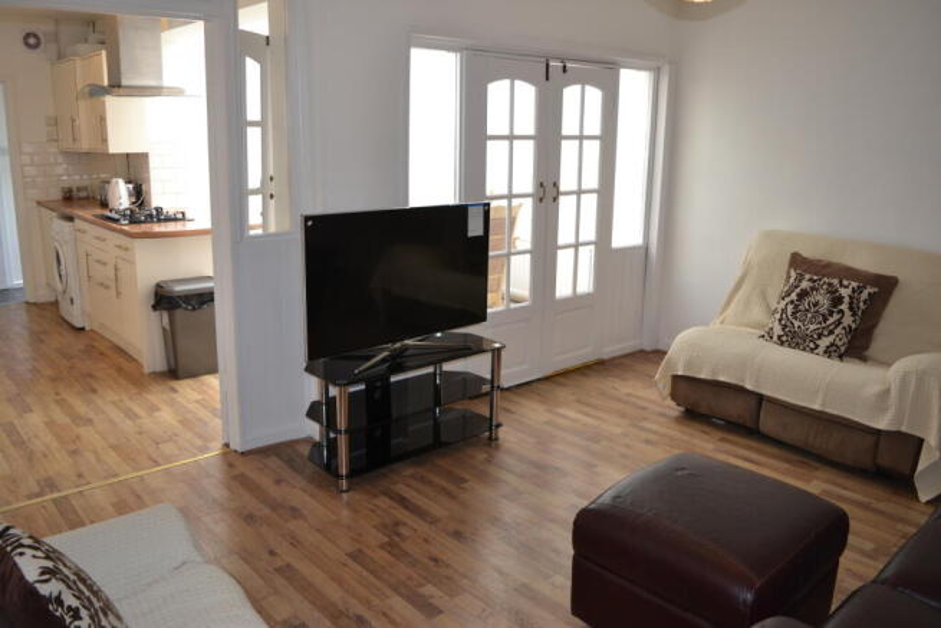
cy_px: 314
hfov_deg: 67.4
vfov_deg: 48.0
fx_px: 706
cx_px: 470
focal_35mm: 27
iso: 400
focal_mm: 18
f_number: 4
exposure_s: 1/60
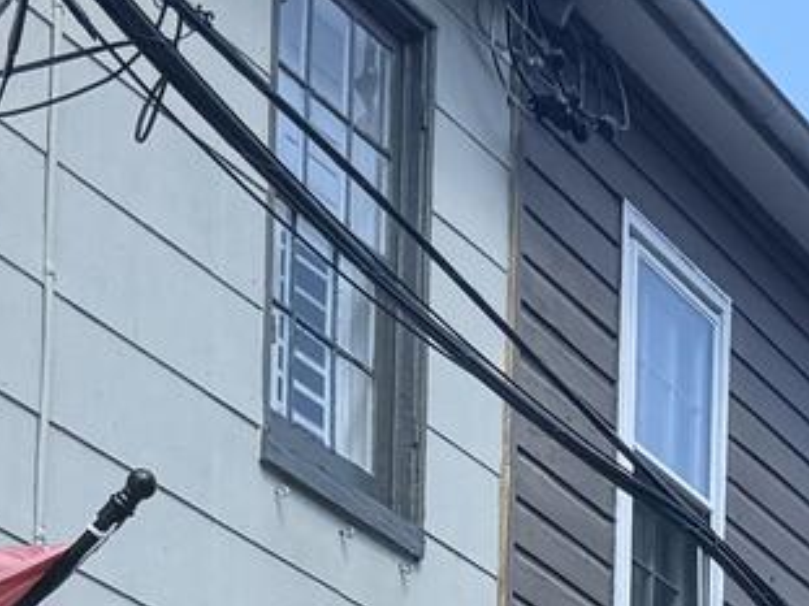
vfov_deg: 8.7
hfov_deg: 12.4
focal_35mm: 158
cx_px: 749
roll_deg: -1.7
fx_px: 3691
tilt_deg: +5.3
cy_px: 1316
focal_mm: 6.76
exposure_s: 1/2299
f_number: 1.78
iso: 80
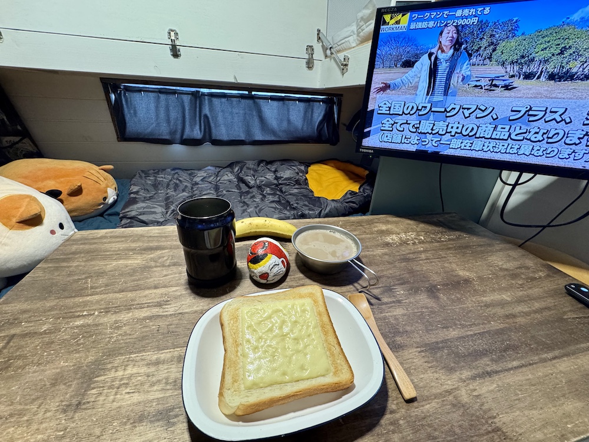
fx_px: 238
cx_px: 294
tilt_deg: -27.4
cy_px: 221
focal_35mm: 14
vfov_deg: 85.7
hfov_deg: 102.1
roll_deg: -2.0
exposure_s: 1/60
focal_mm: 2.22
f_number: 2.2
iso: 500
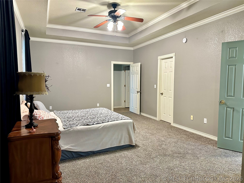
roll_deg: -0.2
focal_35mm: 24
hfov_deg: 71.6
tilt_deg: -4.5
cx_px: 122
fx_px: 169
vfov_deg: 56.8
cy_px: 92
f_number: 1.78
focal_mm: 6.86
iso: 640
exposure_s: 1/60
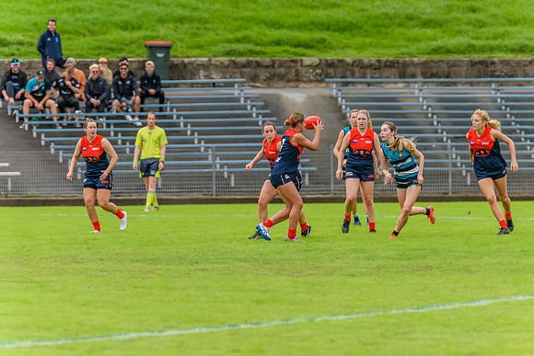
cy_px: 178
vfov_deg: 3.1
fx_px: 6561
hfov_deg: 4.7
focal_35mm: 442
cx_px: 275
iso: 800
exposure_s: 1/1600
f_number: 6.3
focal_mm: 420
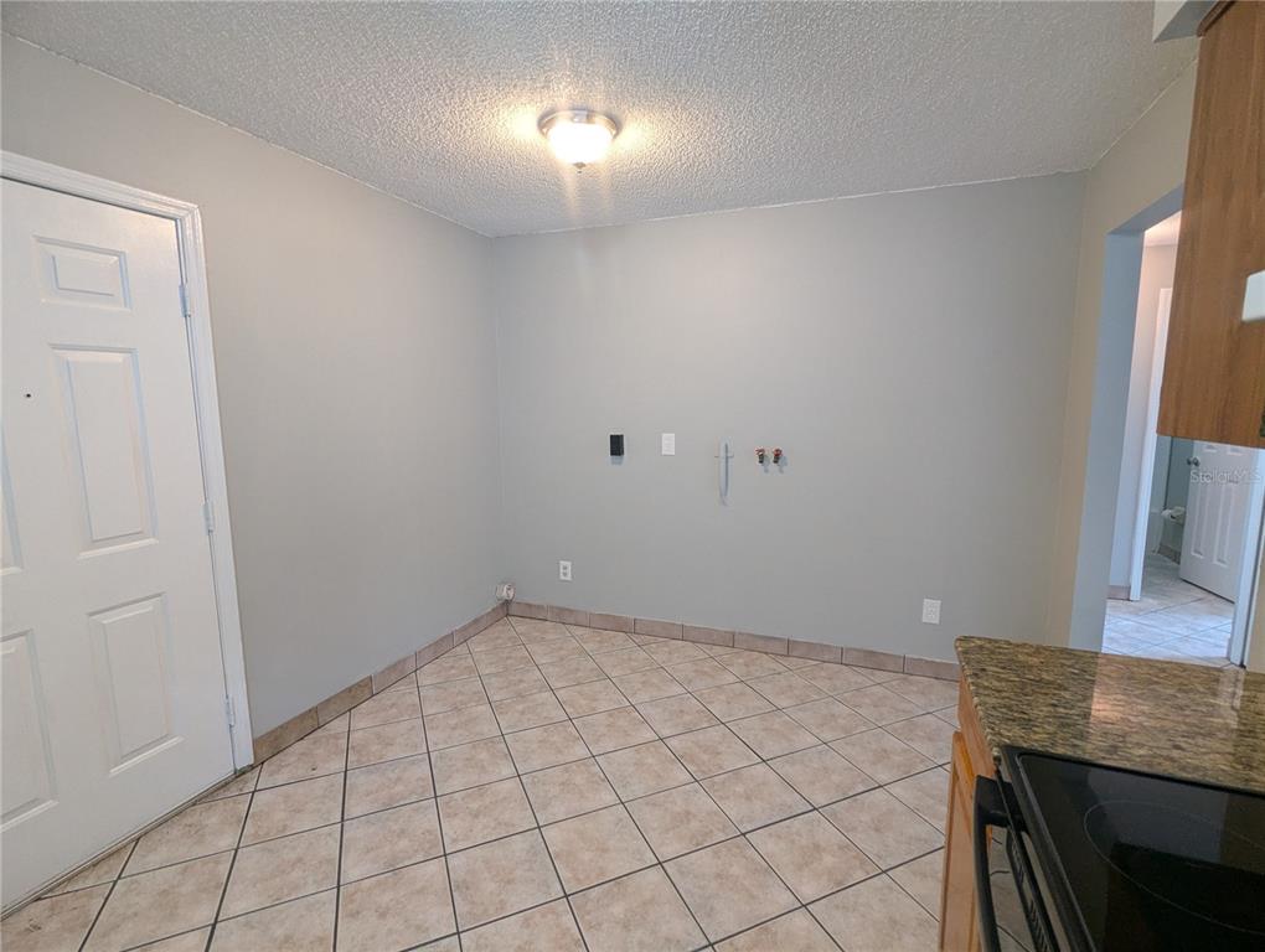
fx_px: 586
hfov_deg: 94.4
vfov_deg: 78.2
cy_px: 476
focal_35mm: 16
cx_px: 632
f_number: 2.2
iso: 118
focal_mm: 2.35
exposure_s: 1/30
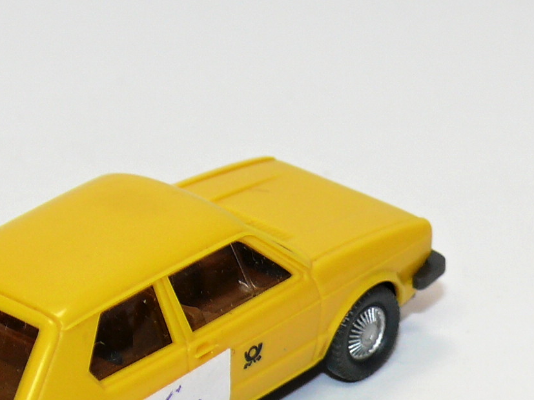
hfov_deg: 7.4
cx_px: 128
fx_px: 4149
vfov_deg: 5.5
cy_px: 268
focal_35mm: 269
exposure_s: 1/30
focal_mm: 16.4
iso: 100
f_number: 4
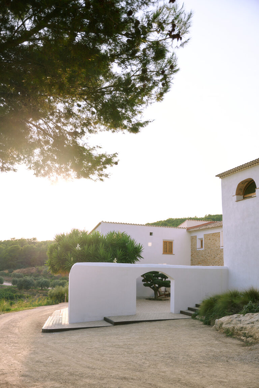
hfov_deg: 37.9
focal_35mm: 35
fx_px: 378
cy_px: 194
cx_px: 130
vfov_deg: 54.4
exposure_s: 1/1250
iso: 250
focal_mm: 35
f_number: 2.8
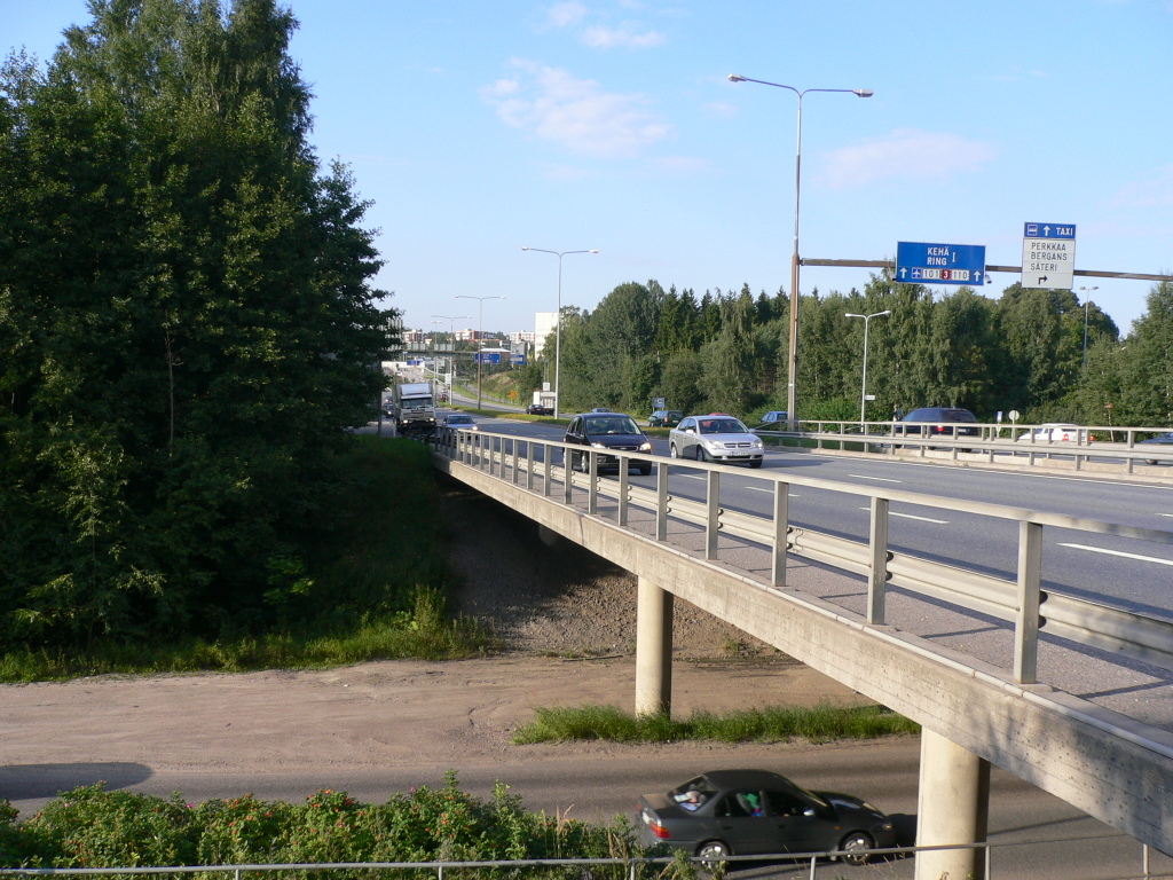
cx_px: 586
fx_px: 1186
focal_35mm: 35
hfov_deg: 52.6
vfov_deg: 40.7
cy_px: 440
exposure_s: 1/160
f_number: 5.6
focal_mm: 5.8
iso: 80
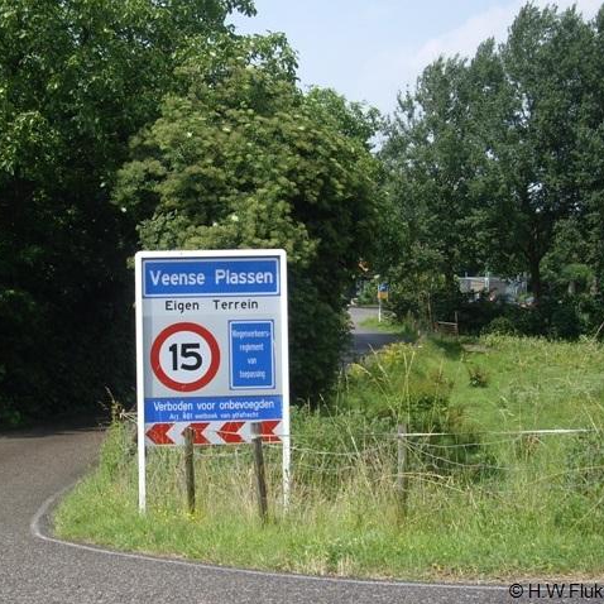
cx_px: 236
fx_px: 888
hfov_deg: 37.4
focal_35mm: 45
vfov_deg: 37.6
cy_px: 302
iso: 64
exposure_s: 1/800
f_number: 2.8
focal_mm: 7.9
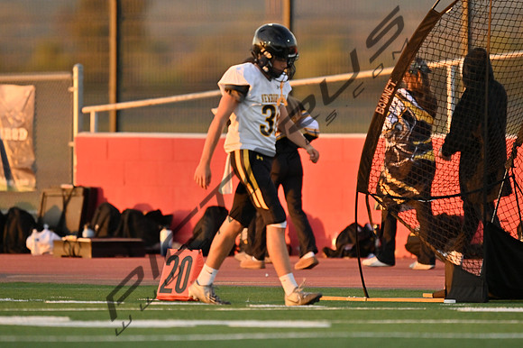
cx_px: 262
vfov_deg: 1.6
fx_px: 12196
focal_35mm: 840
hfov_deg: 2.5
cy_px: 174
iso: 640
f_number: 4
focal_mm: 560
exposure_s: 1/1250
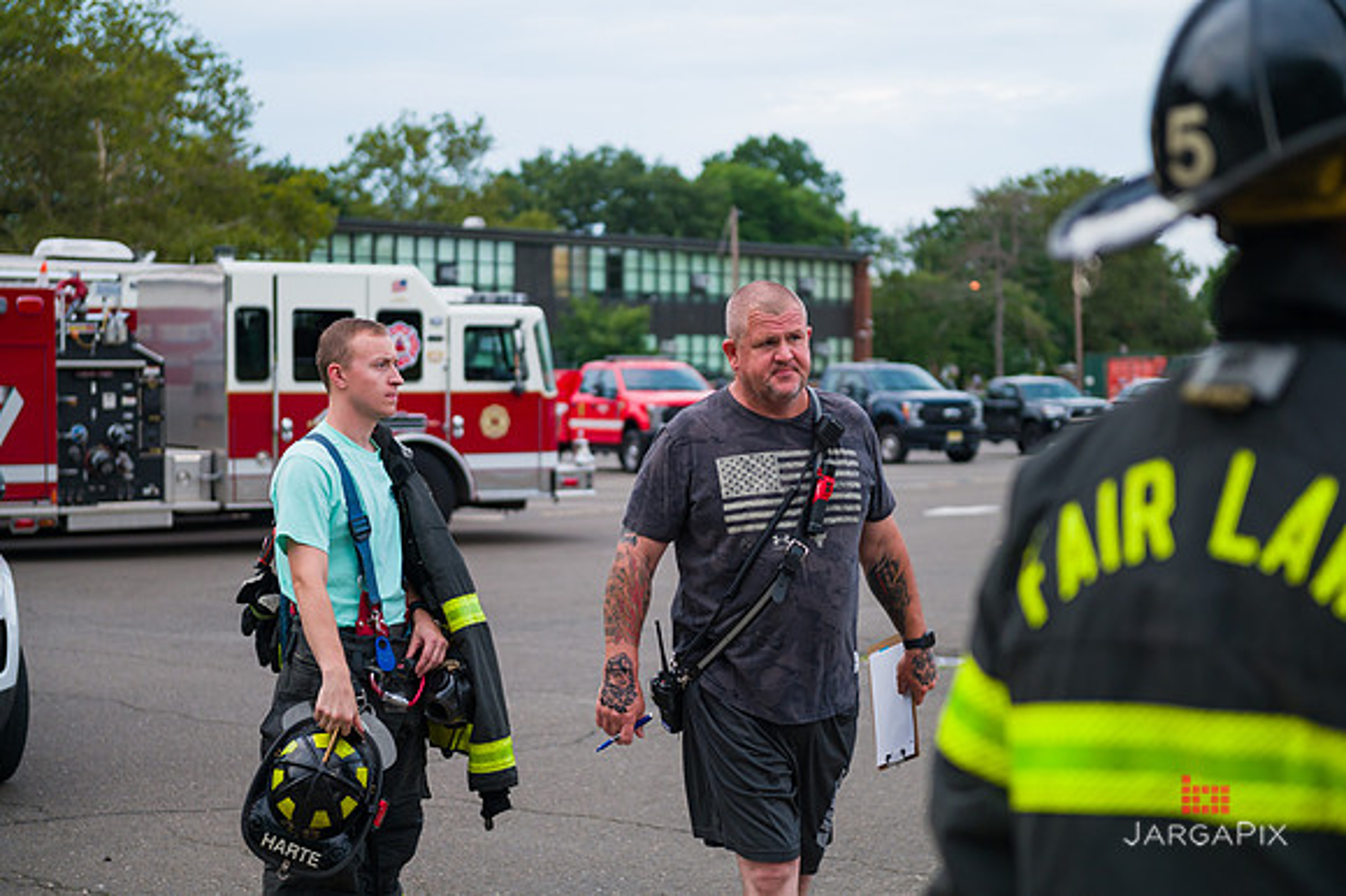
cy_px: 448
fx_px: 2616
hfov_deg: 28.9
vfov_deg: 19.4
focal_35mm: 70
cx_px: 673
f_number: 3.2
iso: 400
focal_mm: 70
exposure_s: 1/250
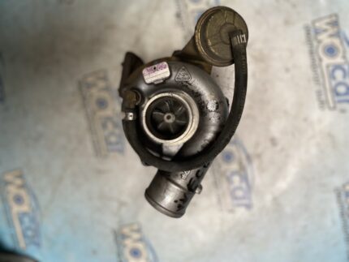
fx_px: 262
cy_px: 131
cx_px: 174
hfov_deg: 67.3
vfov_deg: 53.1
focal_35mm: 26
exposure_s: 1/116
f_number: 1.8
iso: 125
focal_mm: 4.25
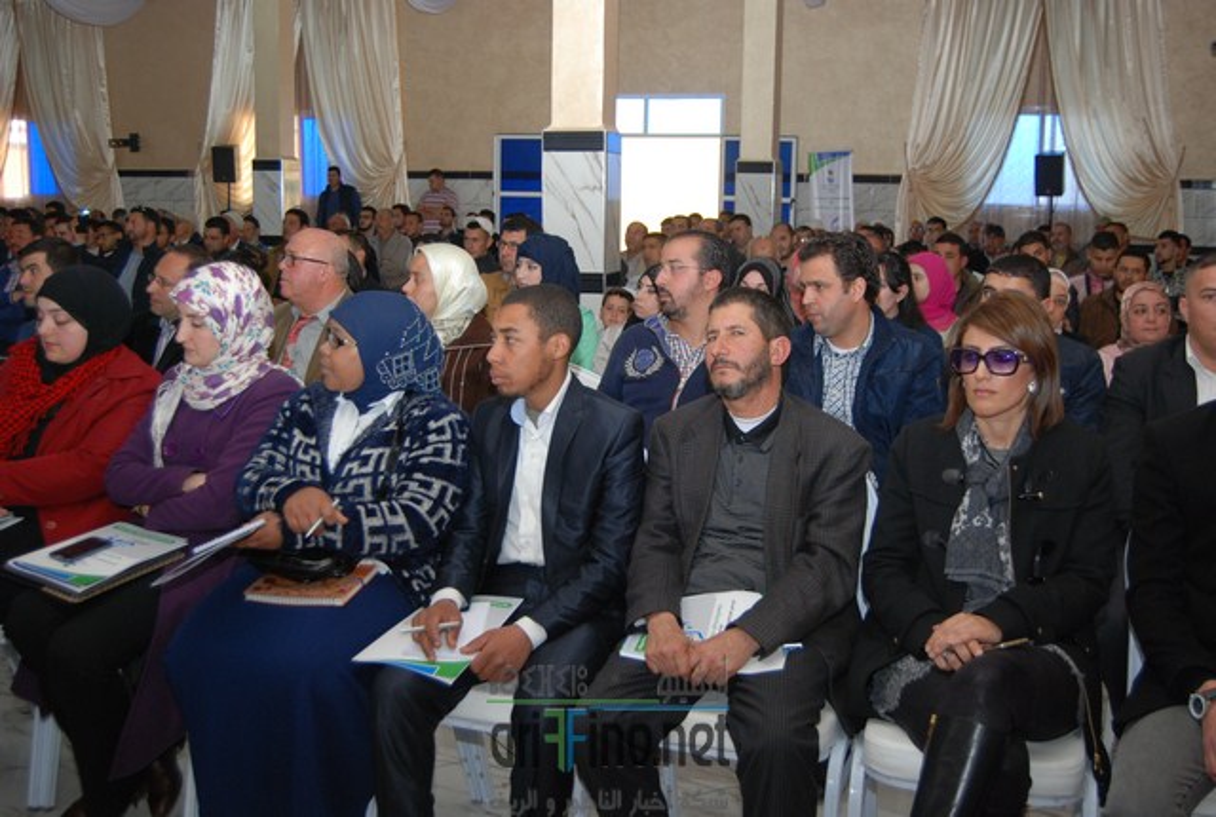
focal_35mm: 39
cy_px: 408
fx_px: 1320
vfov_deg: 34.4
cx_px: 608
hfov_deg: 49.4
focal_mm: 26
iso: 400
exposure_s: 1/60
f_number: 4.2
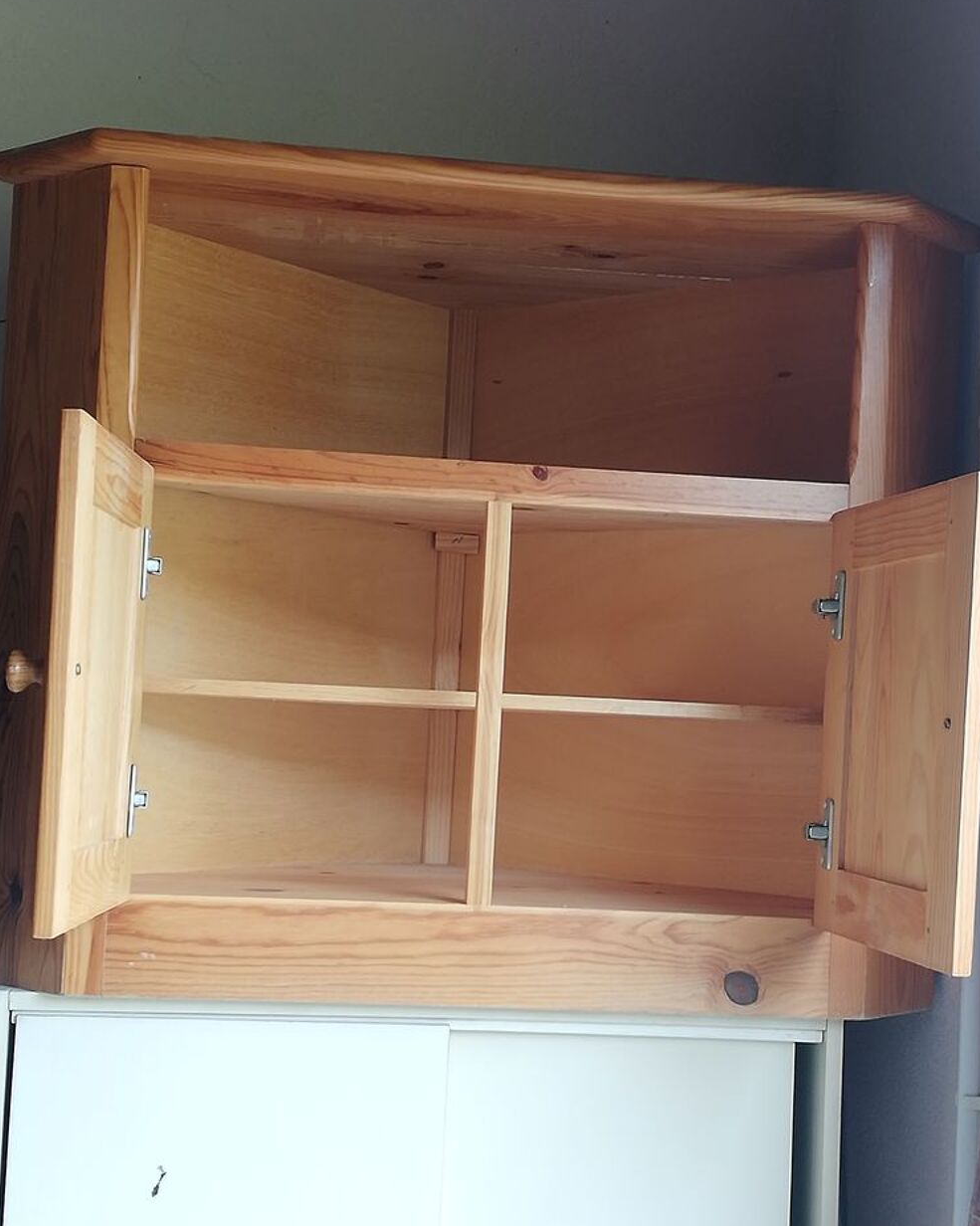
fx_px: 2031
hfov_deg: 27.1
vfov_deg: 33.6
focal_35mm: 56
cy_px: 633
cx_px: 494
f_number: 2.2
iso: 64
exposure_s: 1/50
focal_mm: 3.81
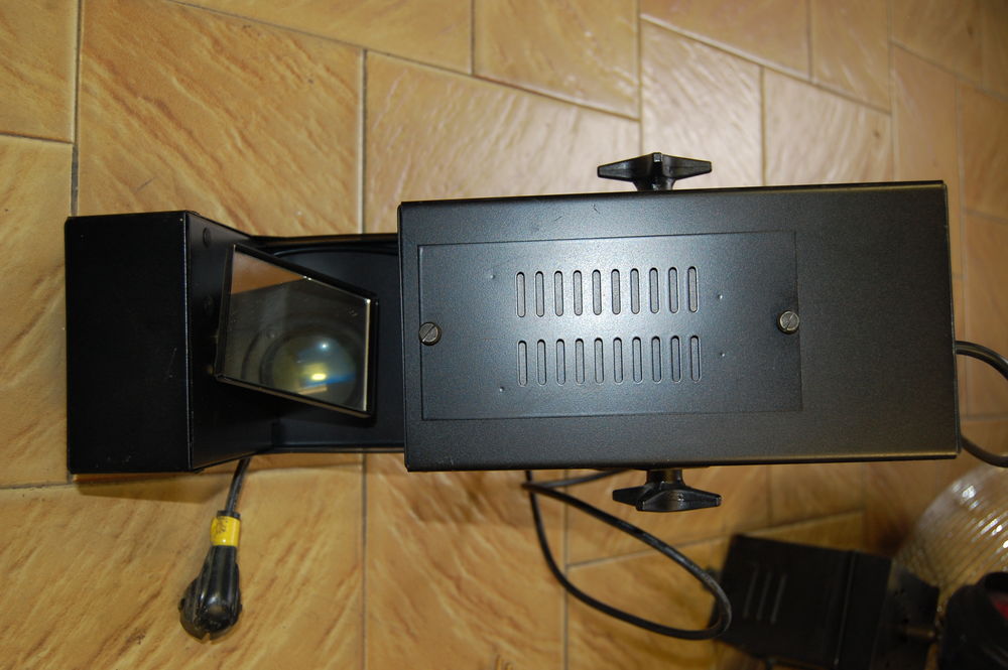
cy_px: 335
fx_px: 965
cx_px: 504
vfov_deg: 38.3
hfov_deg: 55.1
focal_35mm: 34
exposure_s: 1/60
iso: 400
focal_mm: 23
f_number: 3.8
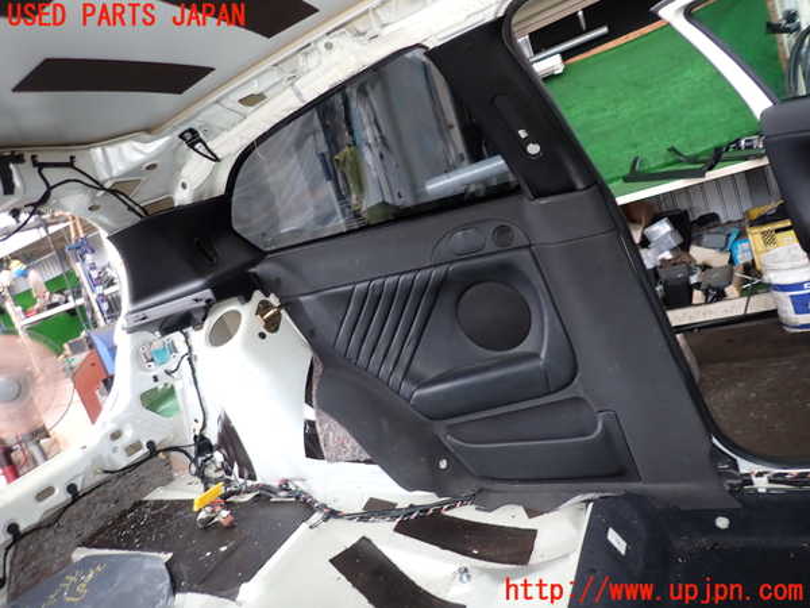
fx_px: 585
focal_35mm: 25
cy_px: 304
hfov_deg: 69.4
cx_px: 405
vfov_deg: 54.9
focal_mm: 4.5
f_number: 2
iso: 160
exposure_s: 1/60
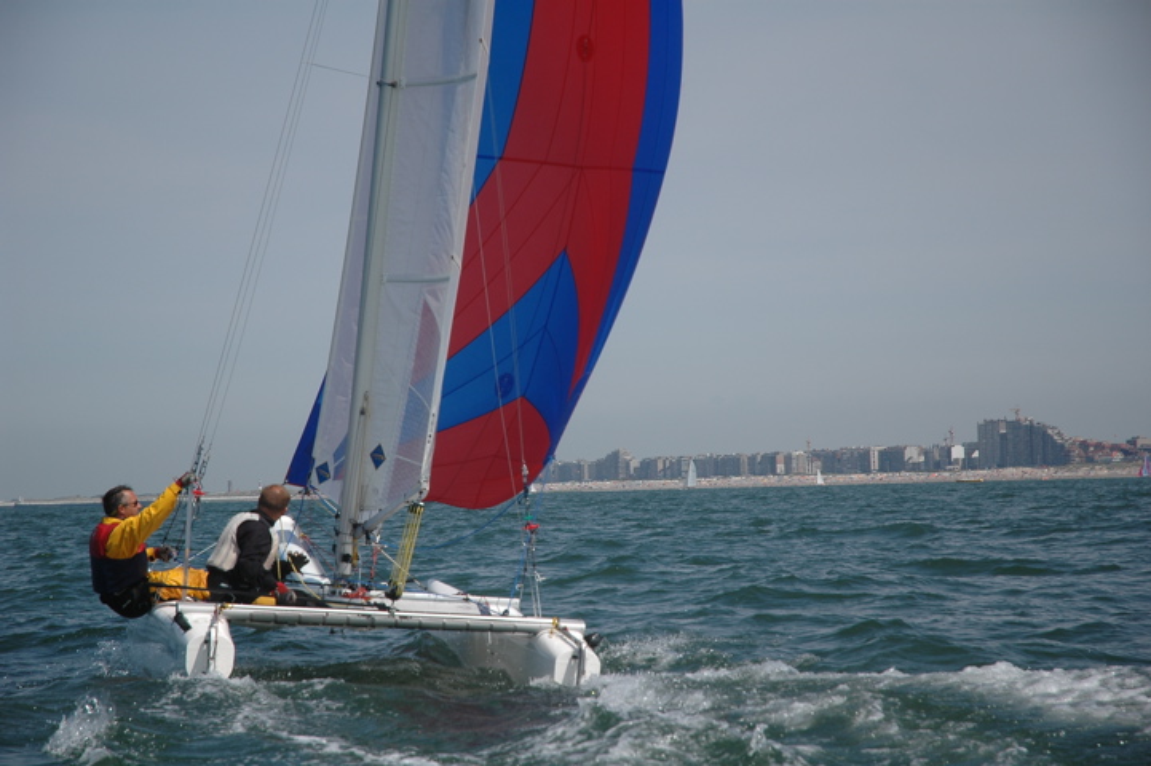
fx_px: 3355
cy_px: 383
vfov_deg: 13.0
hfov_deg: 19.5
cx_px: 576
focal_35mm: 105
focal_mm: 70
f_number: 4.5
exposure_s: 1/1600
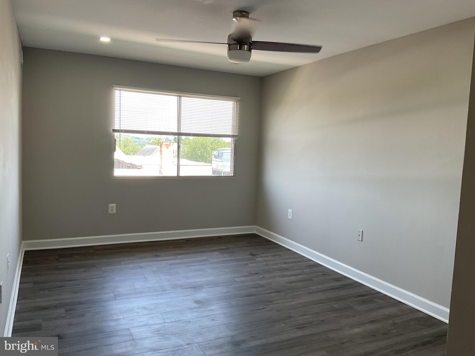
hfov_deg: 61.7
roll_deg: -1.2
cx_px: 238
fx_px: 398
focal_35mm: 29
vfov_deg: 48.2
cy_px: 178
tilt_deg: -5.4
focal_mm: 3
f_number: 1.8
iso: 50
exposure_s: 1/120
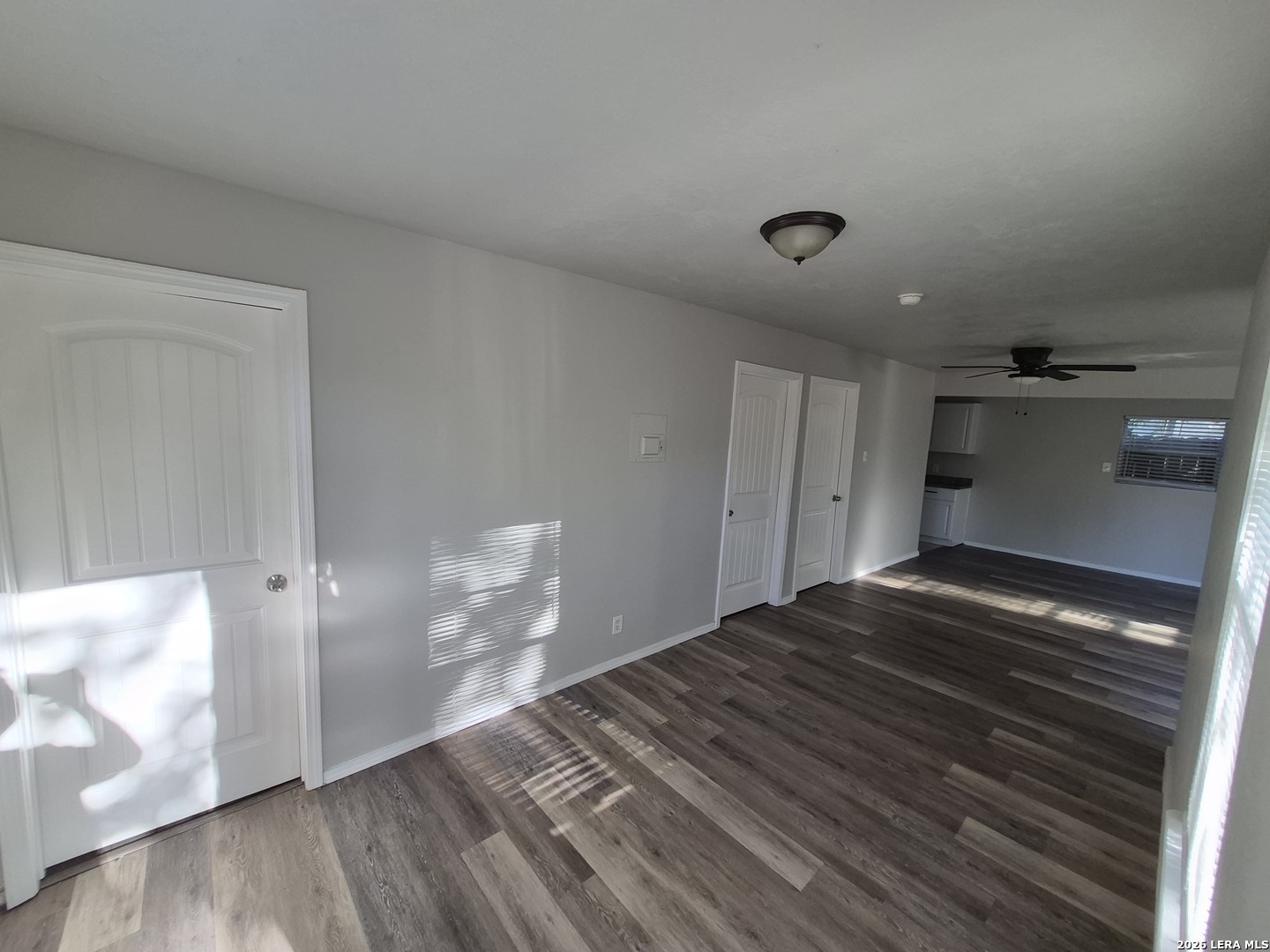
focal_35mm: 13
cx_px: 635
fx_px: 477
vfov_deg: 89.9
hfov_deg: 106.2
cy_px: 476
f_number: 2.2
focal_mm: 1.74
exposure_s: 1/120
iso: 64
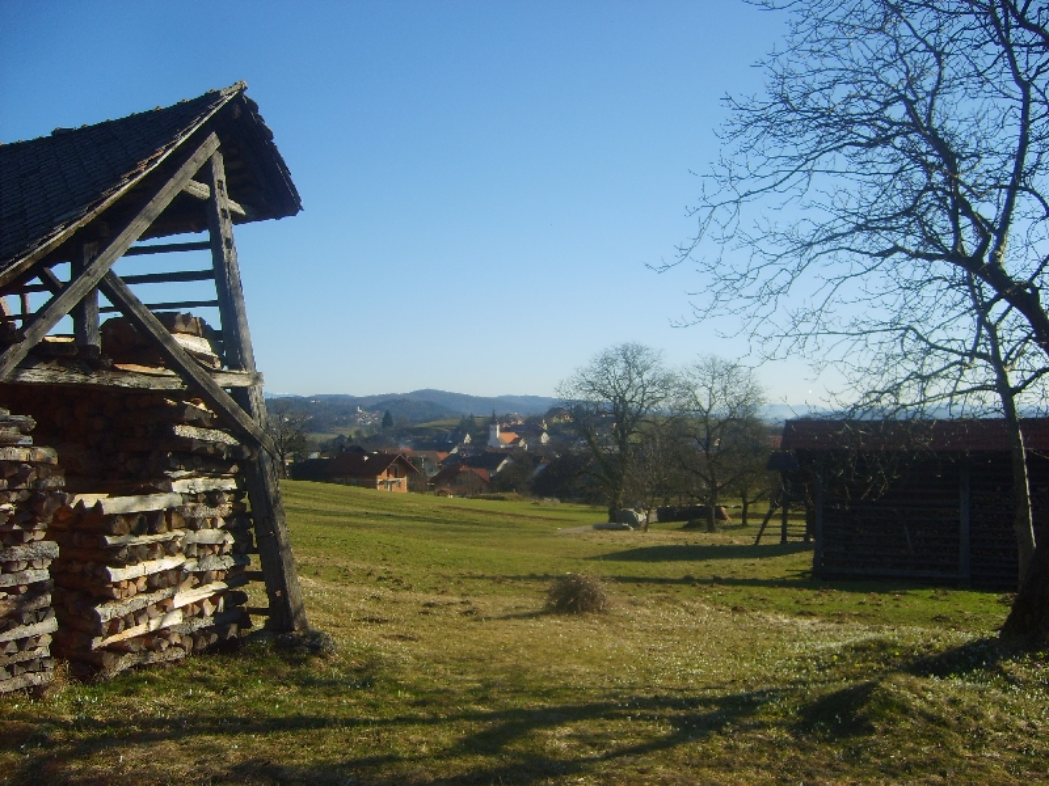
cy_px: 393
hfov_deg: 52.6
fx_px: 1061
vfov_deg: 40.7
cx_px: 524
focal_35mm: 35
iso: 50
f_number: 2.8
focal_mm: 5.8
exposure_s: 1/750
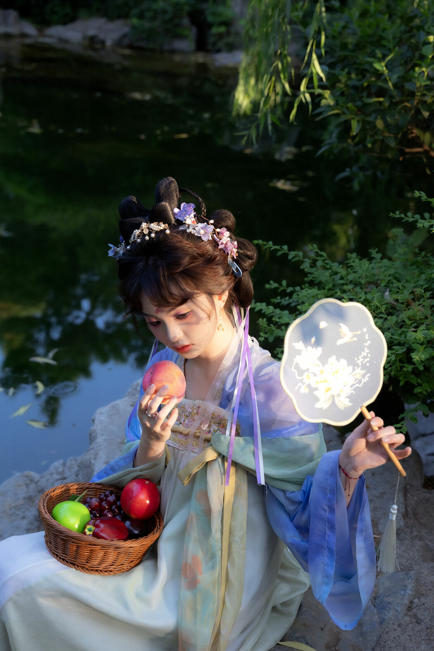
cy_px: 326
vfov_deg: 41.9
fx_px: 849
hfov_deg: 28.7
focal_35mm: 47
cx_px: 217
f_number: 4
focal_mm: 47
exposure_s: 1/160
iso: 320
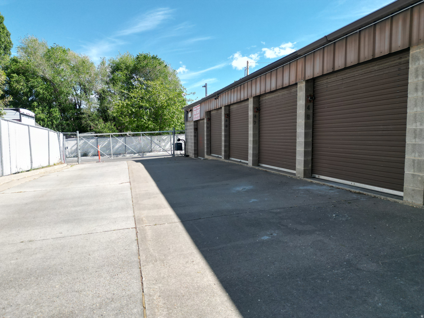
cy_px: 159
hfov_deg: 71.6
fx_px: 294
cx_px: 212
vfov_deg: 56.8
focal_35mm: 24
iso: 100
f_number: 1.7
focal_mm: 6.72
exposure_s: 1/2000
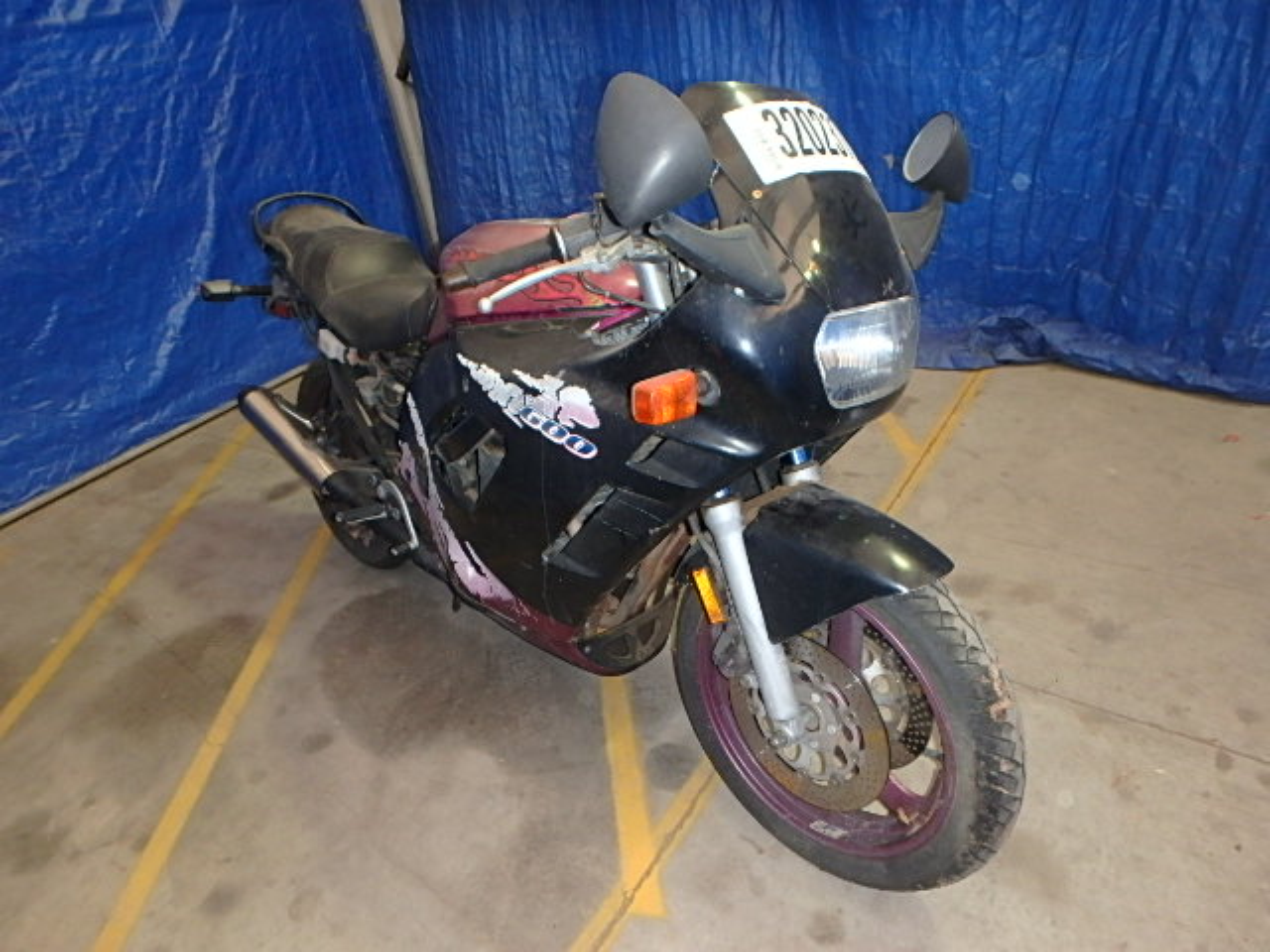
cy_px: 476
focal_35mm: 21
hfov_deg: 79.0
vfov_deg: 63.4
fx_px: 770
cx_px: 635
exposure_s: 1/30
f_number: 3.5
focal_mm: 3.7
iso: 400
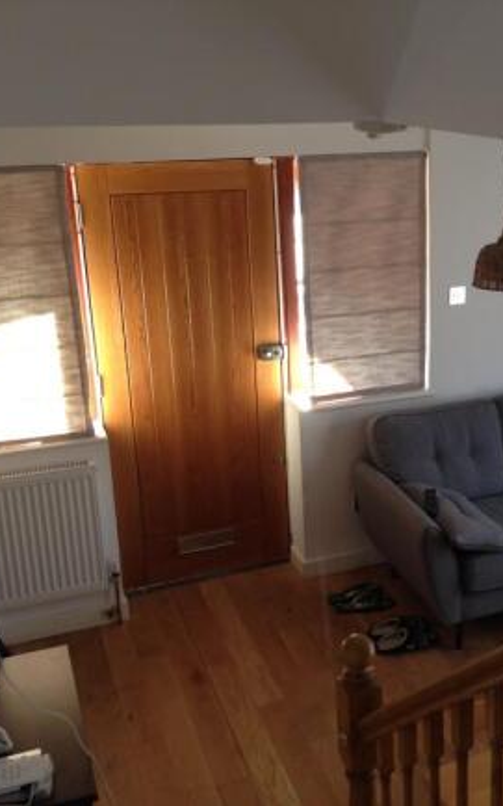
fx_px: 1032
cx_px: 398
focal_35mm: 47
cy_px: 402
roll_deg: +1.2
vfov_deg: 42.7
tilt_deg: -19.2
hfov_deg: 26.9
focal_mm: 4.12
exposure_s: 1/20
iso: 50
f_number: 2.4
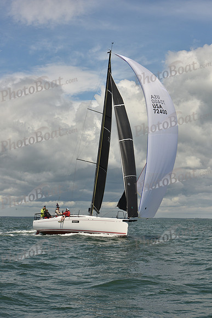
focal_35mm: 70
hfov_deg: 19.5
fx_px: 618
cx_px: 106
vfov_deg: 28.8
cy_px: 159
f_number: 14
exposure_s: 1/800
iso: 320
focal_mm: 70
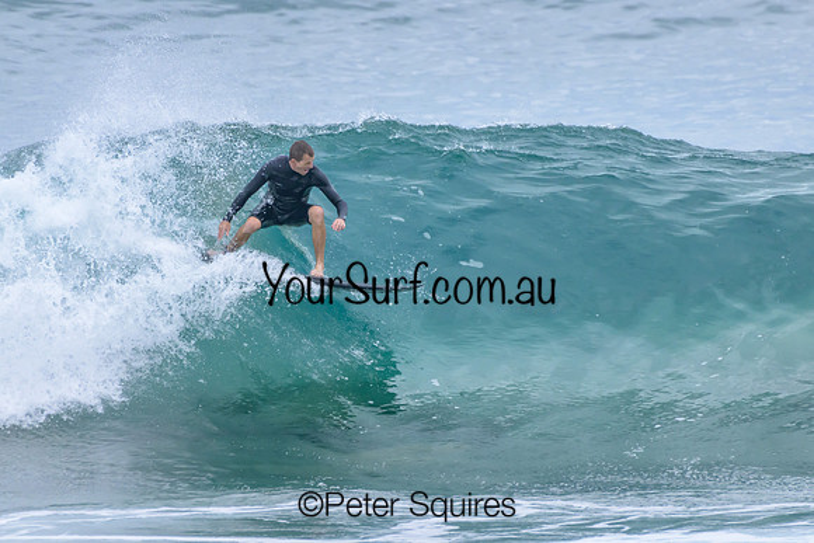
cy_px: 272
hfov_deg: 2.1
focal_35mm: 1000
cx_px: 407
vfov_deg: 1.4
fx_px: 22615
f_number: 11
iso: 2200
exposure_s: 1/2000
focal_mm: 1000
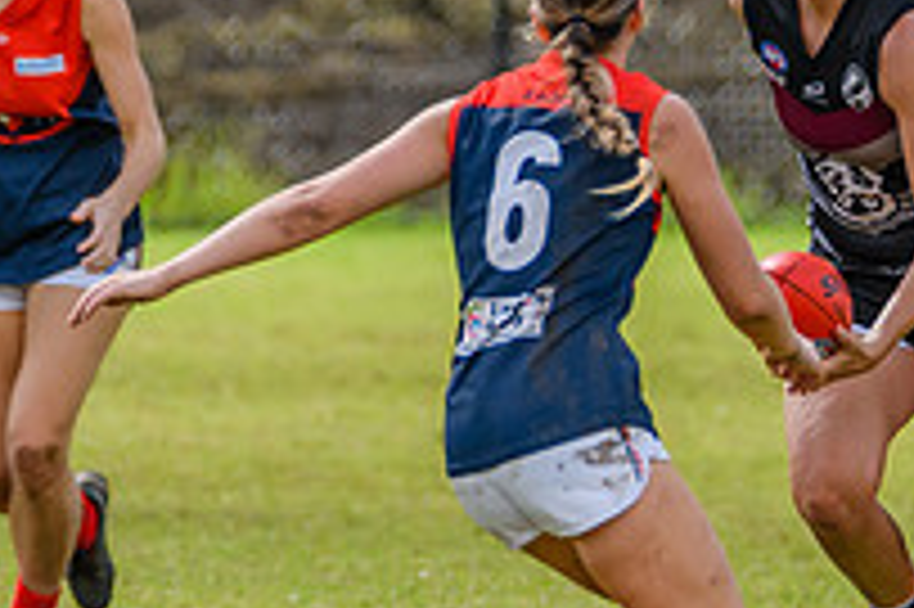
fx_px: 48478
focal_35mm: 1911
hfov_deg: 1.1
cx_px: 755
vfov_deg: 0.7
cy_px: 205
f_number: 6.3
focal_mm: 460
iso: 1000
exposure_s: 1/2000
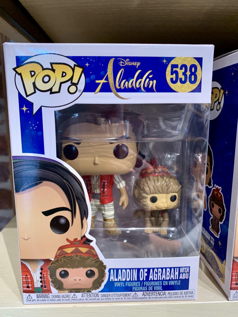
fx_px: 238
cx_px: 119
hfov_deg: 53.1
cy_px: 158
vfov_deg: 67.3
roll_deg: -0.4
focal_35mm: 26
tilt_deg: -10.2
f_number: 1.8
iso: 200
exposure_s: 1/60
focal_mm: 4.25
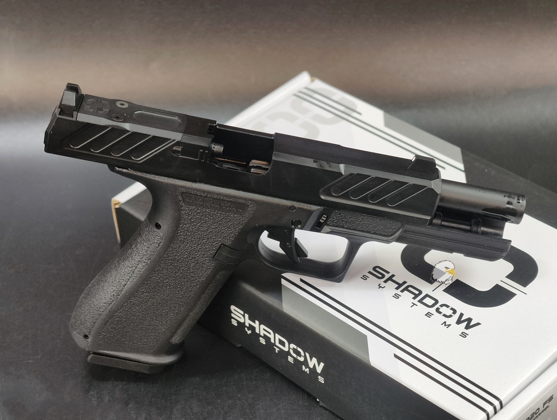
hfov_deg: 23.0
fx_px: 1370
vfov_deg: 17.4
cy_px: 210
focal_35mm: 85
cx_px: 278
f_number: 2.67
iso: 736
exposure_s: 1/15
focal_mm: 22.48
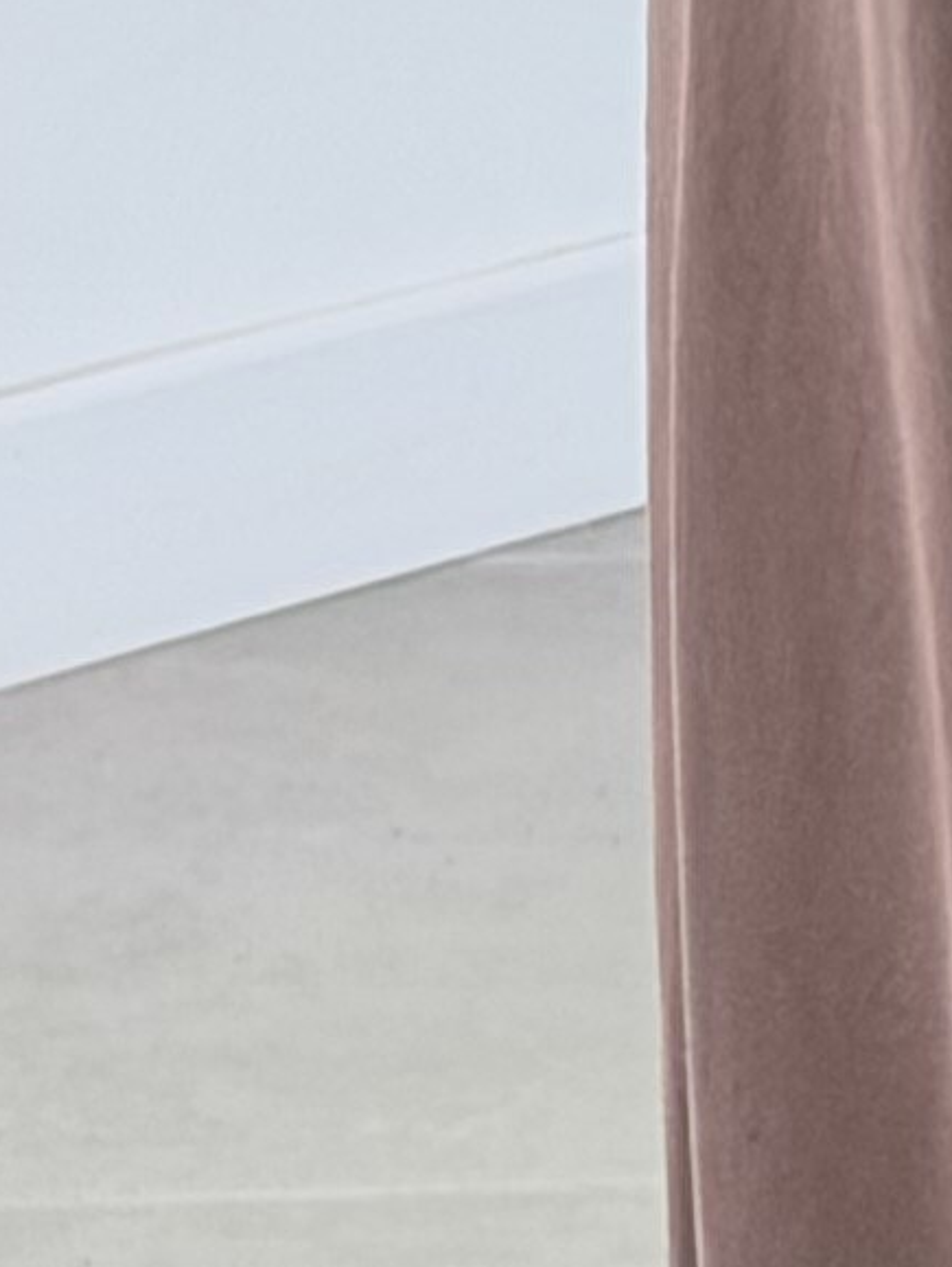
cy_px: 1177
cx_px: 2841
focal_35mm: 334
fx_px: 12234
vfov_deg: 5.9
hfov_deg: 4.3
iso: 100
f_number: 1.78
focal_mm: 6.76
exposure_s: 1/121
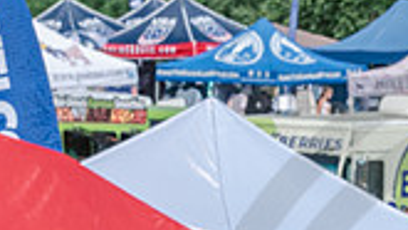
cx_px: 731
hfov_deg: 2.5
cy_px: 347
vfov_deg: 1.4
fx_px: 9222
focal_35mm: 852
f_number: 9
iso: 400
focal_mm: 120
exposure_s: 1/1250
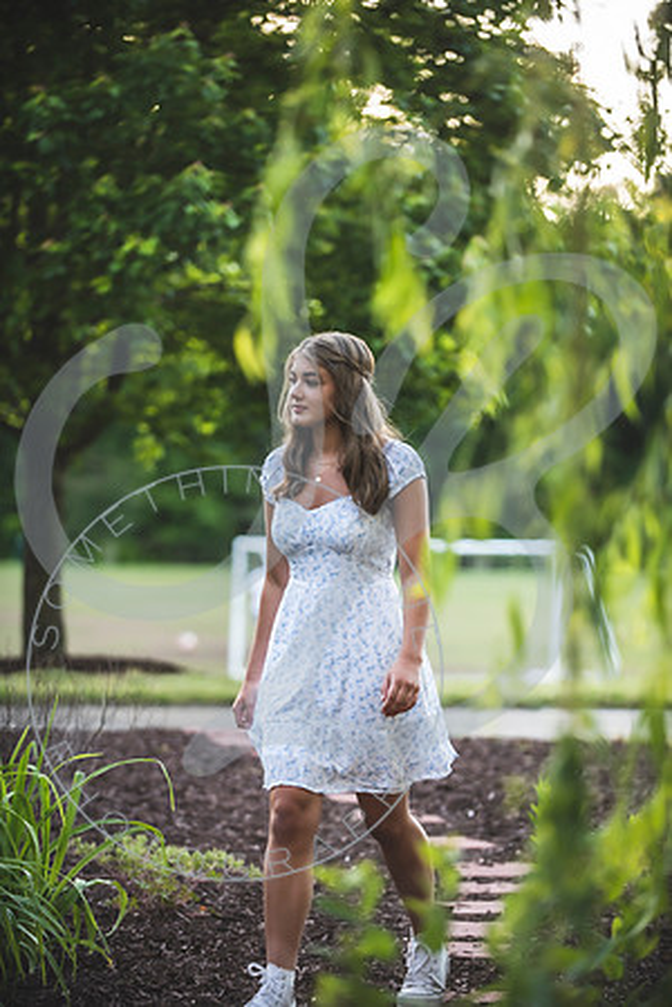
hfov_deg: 11.4
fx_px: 3360
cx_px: 336
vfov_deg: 17.1
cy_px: 504
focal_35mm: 120
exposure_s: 1/250
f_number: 2.8
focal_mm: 120
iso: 320
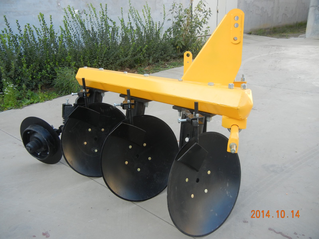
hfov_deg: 60.0
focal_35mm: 30
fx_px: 276
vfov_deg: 46.8
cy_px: 120
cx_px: 160
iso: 160
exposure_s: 1/156
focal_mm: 5.4
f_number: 3.5
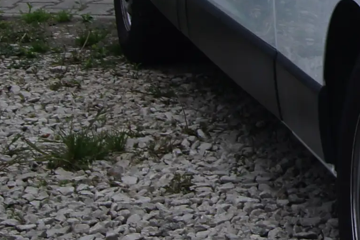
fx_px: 2109
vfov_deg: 6.4
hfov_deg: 9.1
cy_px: -170
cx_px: 757
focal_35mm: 211
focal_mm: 28
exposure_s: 1/80
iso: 100
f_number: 13
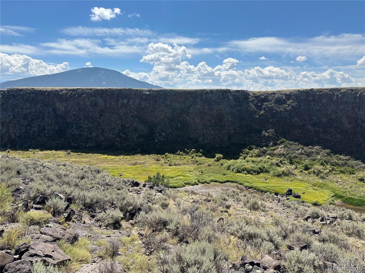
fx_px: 253
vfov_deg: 56.8
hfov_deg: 71.6
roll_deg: -1.6
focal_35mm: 24
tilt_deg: -8.7
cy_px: 136
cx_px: 182
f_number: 1.78
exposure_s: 1/5525
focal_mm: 6.86
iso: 80
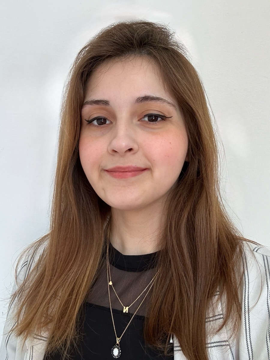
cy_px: 180
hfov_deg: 46.8
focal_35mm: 30
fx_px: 312
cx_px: 135
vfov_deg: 60.0
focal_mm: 2.69
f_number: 1.9
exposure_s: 1/74
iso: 80
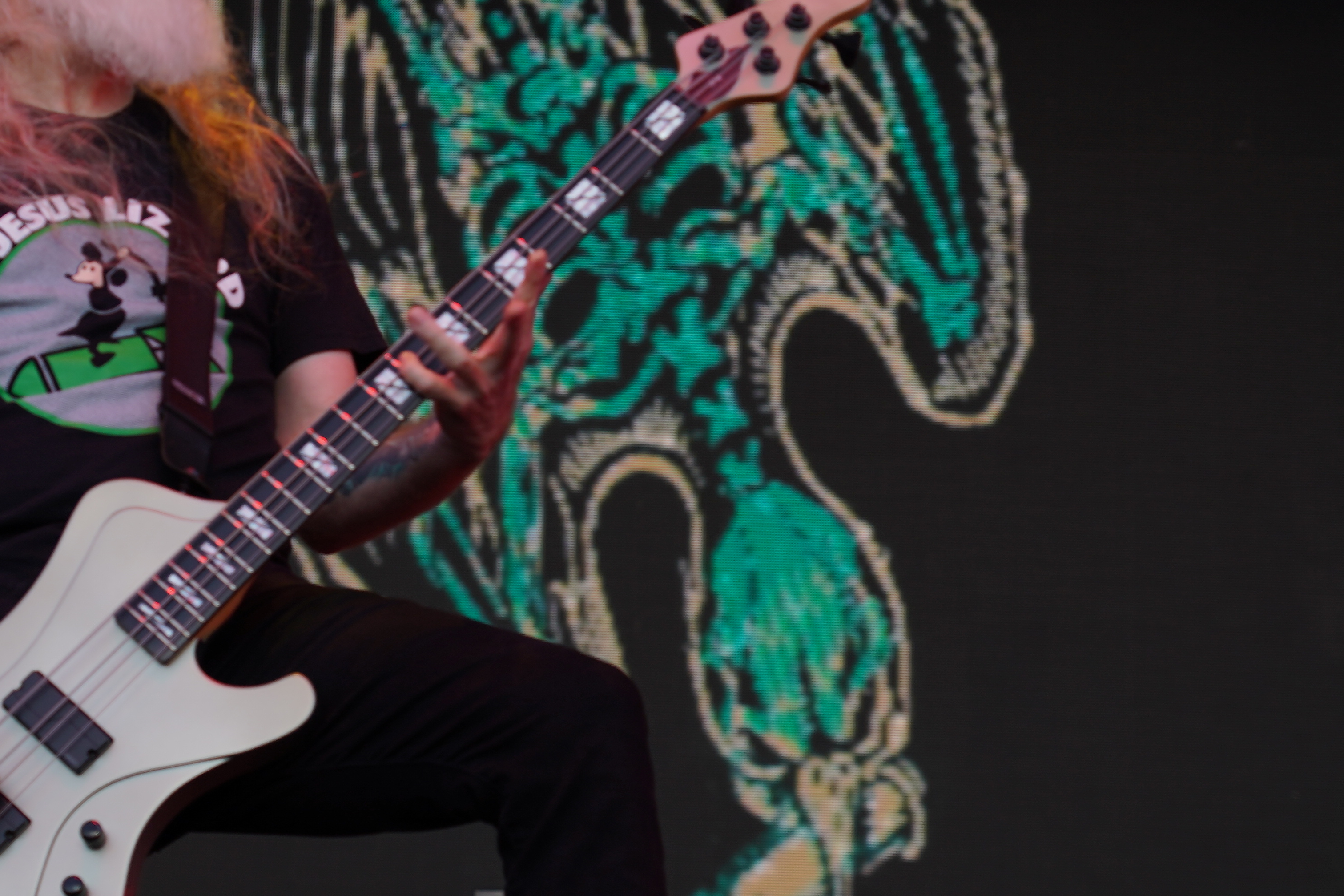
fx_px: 5188
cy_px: 492
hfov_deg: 14.7
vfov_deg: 9.9
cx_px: 482
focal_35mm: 139
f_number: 4.5
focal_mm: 70
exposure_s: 1/100
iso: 125
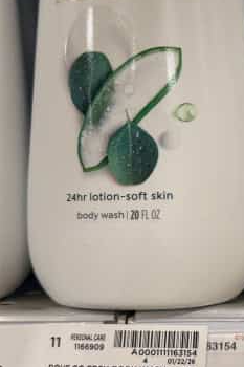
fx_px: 743
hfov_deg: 17.3
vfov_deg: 27.7
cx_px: 334
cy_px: 171
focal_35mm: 73
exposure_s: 1/67
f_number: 1.8
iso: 80
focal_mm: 6.8
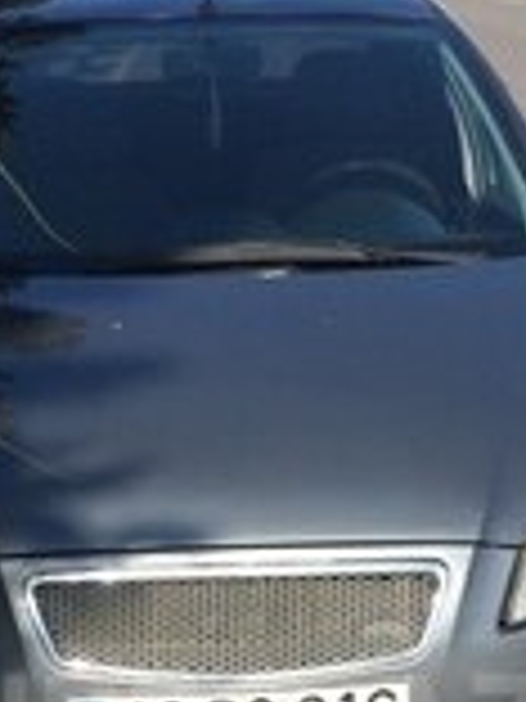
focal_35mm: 92
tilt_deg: -21.0
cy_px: 724
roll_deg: +0.8
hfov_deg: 16.0
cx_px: 202
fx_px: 1864
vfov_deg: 20.5
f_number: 2.2
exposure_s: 1/1953
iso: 32
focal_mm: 4.15
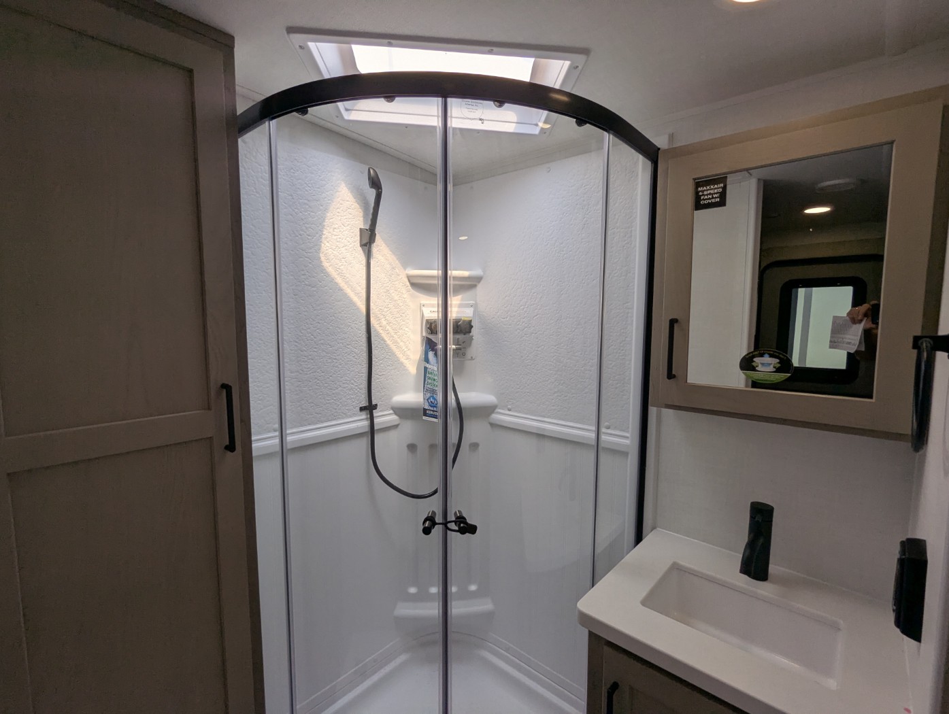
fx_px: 439
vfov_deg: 78.2
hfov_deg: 94.4
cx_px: 474
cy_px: 357
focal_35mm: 16
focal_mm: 2.35
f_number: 2.2
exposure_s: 1/838
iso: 42
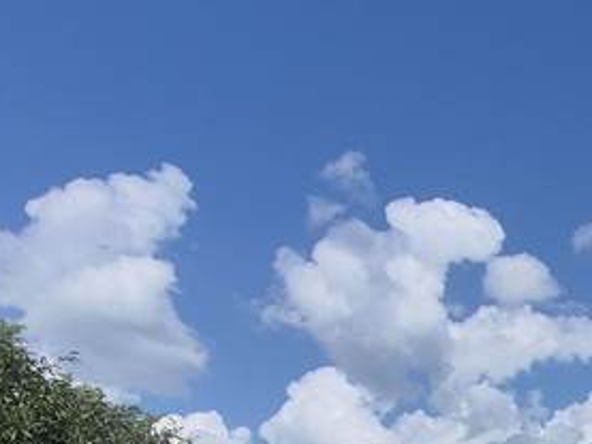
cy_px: 749
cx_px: 797
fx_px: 1027
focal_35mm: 60
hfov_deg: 26.5
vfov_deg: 19.6
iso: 50
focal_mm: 1.74
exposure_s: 1/2736
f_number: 2.2
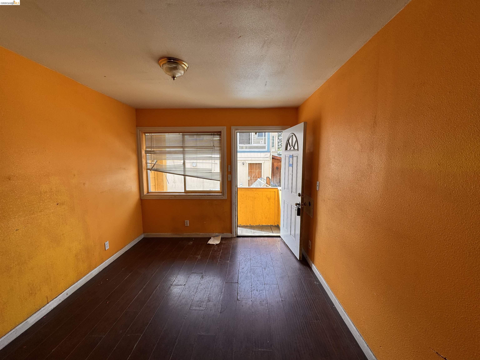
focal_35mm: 14
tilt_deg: -5.4
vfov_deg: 85.7
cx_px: 240
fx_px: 194
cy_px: 180
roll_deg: +0.0
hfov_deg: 102.1
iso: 40
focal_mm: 2.22
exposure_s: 1/158
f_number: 2.2
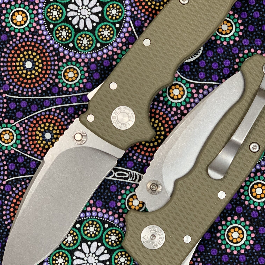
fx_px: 676
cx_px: 154
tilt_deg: -85.2
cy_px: 131
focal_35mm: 78
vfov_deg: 22.2
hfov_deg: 22.2
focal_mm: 6
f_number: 2.4
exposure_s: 1/50
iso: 100
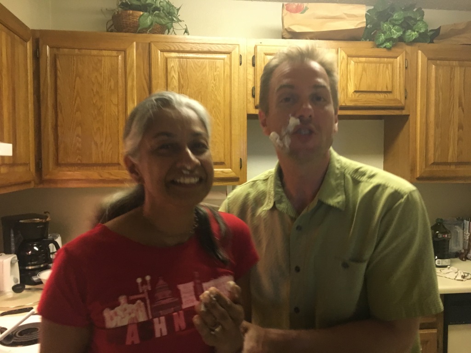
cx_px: 236
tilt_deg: -1.1
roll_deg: +0.0
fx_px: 395
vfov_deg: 48.2
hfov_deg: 61.7
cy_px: 176
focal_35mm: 29
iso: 200
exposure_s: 1/15
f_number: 2.2
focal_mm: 4.15
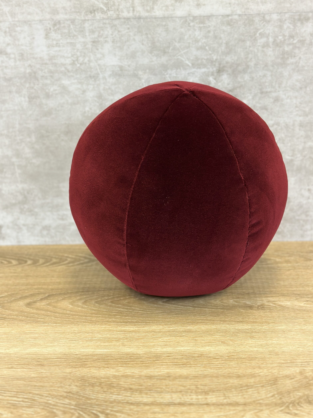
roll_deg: +2.2
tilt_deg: -18.8
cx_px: 154
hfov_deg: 29.7
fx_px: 591
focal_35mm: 49
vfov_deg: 38.9
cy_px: 211
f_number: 1.78
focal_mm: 6.86
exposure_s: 1/120
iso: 125
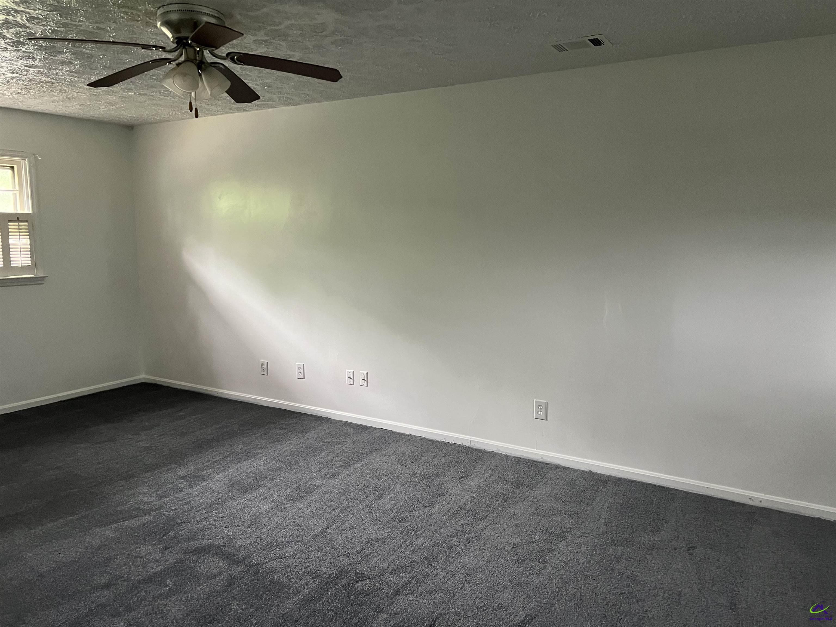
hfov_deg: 67.3
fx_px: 628
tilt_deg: -6.7
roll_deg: -1.6
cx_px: 418
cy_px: 314
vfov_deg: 53.1
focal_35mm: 26
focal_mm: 5.7
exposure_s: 1/58
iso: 500
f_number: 1.5
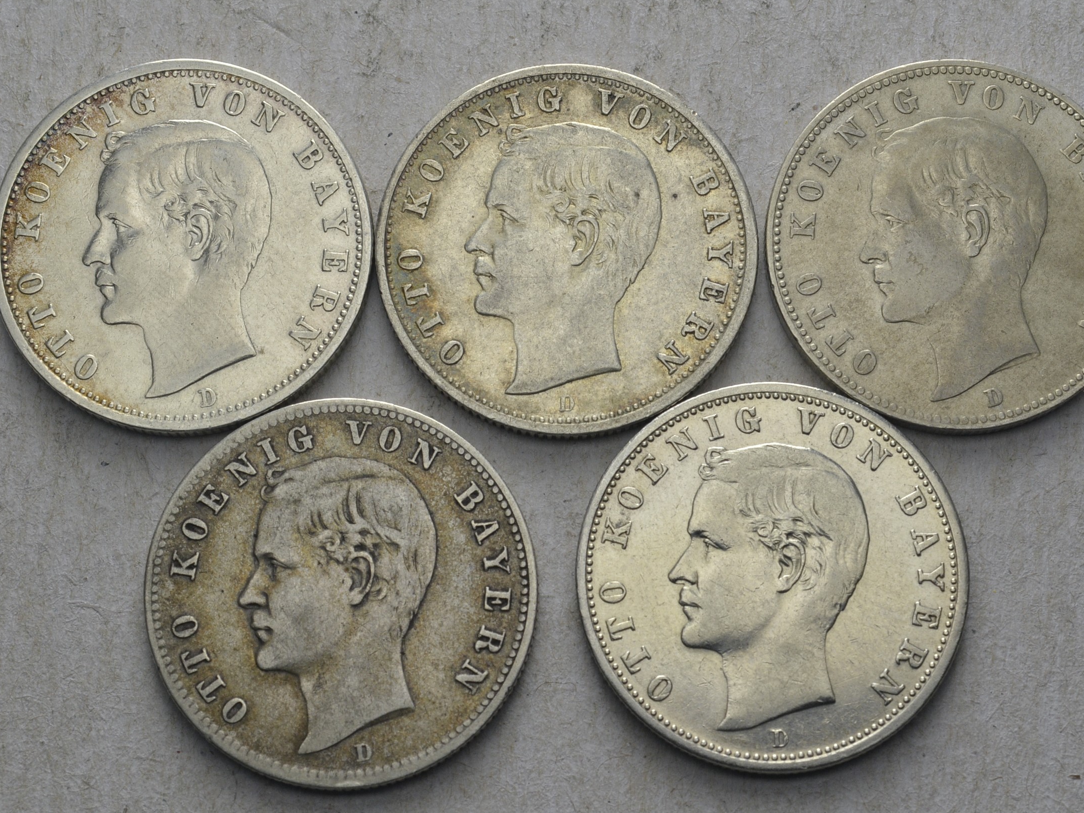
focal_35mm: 82
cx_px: 587
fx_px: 2568
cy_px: 406
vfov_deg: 18.0
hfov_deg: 23.8
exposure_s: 1/250
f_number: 14
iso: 400
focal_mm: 50
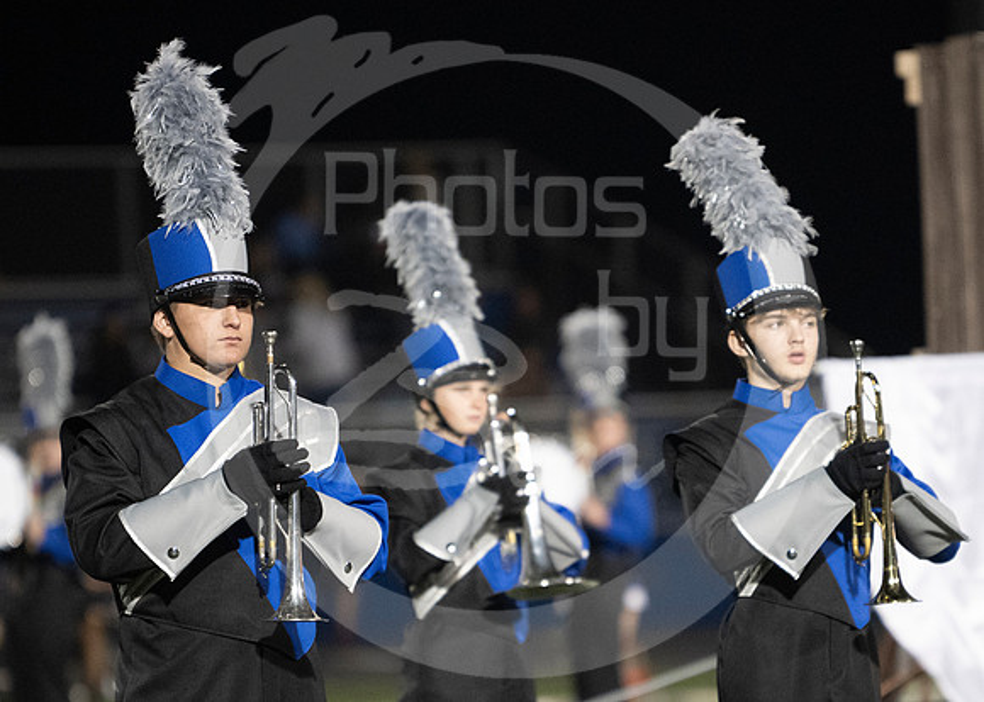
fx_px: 11564
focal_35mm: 414
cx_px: 542
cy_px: 556
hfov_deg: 4.9
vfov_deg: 3.5
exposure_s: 1/640
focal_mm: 200
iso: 4000
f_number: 2.8
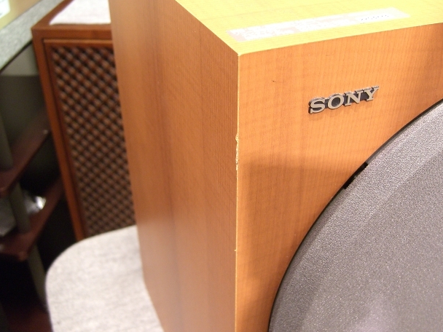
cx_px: 217
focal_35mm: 40
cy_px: 160
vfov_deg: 36.0
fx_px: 512
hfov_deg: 46.8
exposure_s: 1/13
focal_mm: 7.9
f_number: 2.8
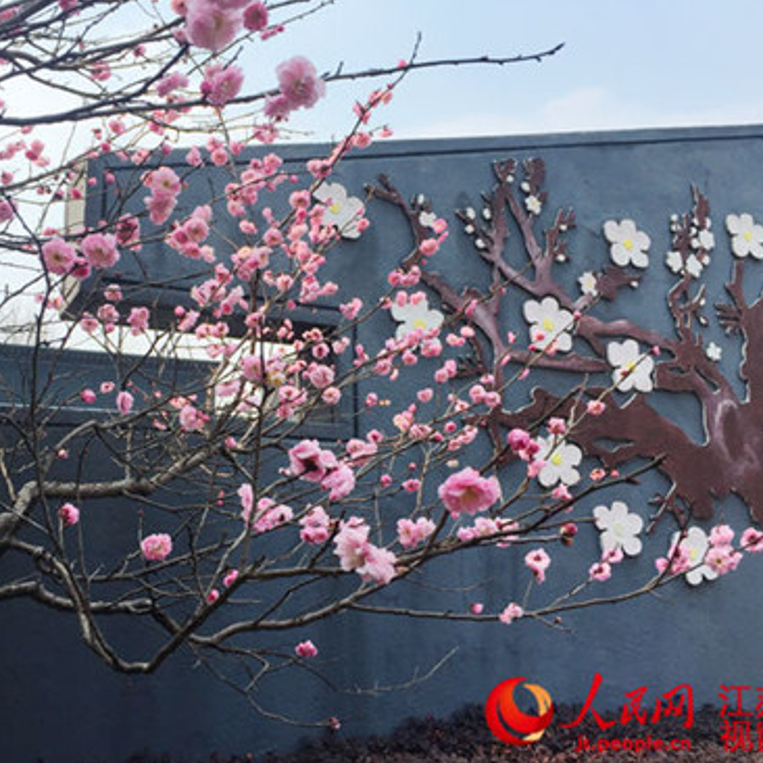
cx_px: 281
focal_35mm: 35
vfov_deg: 47.2
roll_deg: -1.0
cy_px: 383
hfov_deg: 46.8
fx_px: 873
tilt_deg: +9.0
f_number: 2.2
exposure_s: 1/1799
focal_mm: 4.15
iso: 32
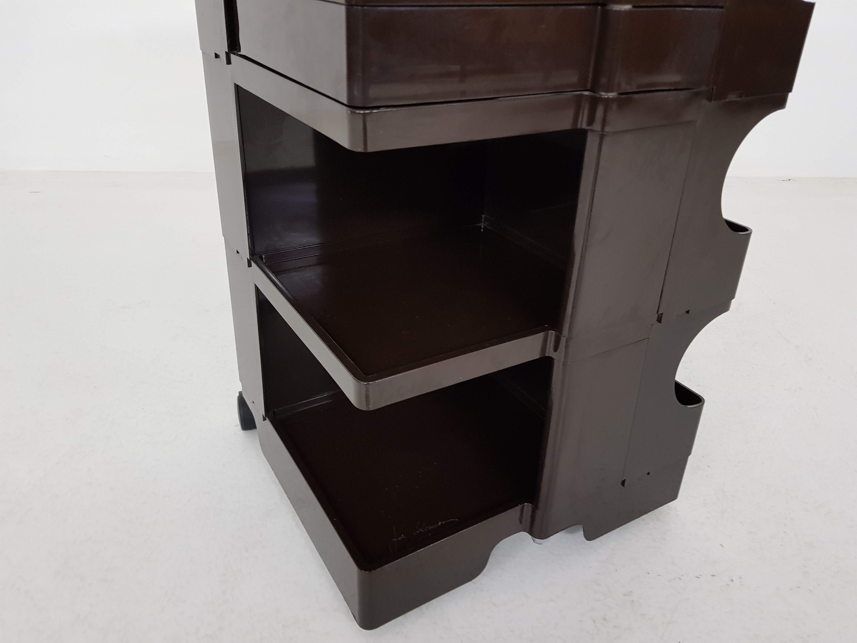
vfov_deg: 53.1
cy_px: 322
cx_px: 428
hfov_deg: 67.3
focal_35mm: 26
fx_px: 644
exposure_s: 1/33
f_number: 1.7
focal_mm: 4.2
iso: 200
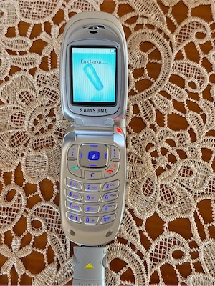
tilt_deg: -77.3
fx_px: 398
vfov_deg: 39.7
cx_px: 108
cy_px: 143
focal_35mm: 48
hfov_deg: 30.3
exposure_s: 1/60
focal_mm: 6.76
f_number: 1.78
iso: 160
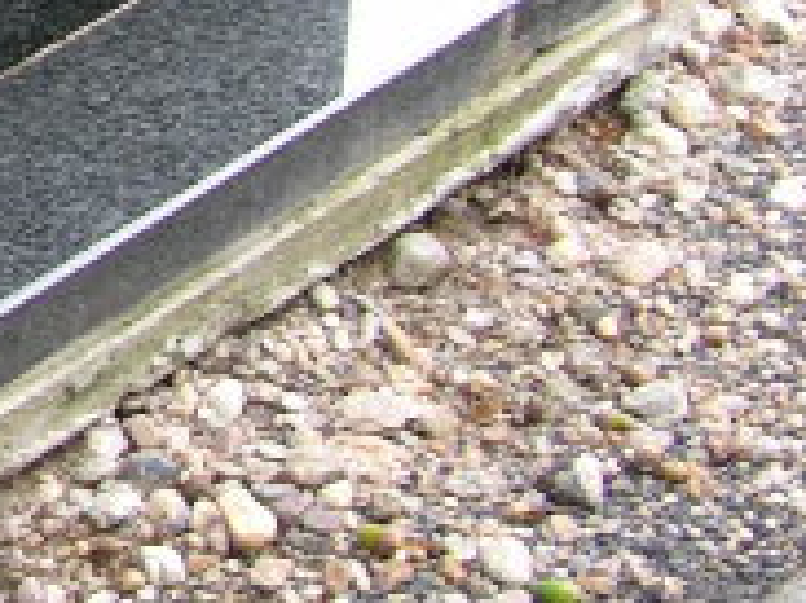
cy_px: -224
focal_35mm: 196
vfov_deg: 7.5
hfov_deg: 9.0
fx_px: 4561
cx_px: -1220
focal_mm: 8.9
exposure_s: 1/29.3
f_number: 2.8
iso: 50
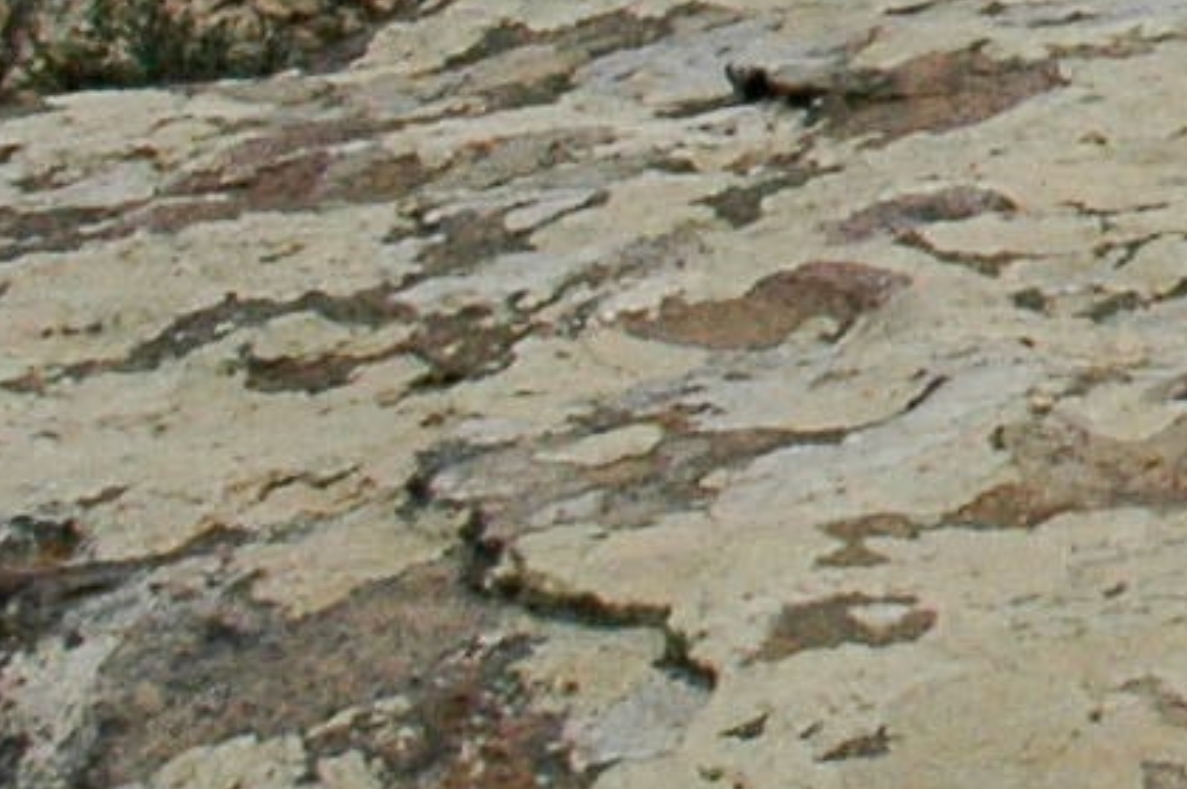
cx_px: 2786
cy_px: -828
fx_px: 6358
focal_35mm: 193
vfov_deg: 6.9
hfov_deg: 9.5
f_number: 13
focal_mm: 18
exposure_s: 1/800
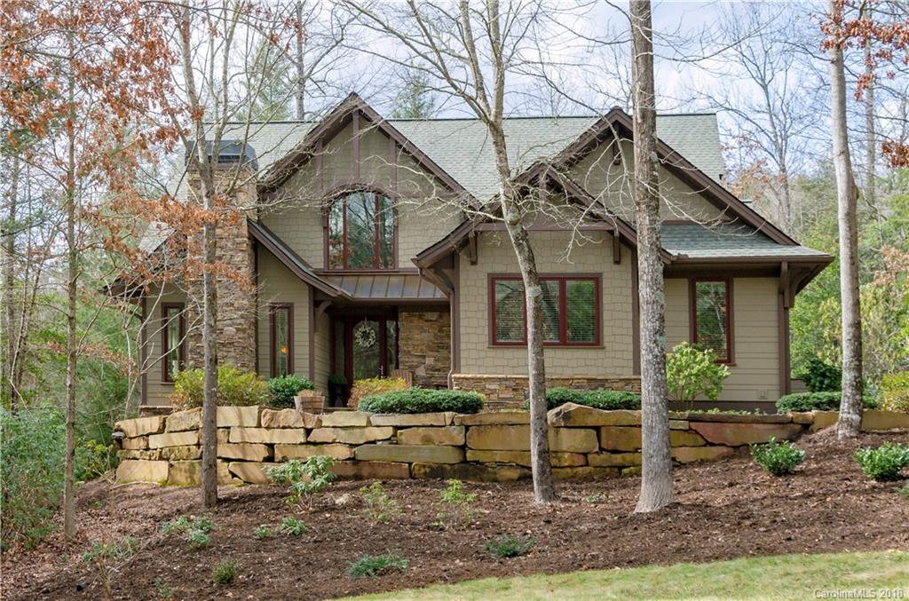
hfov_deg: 43.7
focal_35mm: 45
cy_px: 300
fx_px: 1133
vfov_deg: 29.7
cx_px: 454
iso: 250
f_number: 10
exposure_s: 1/400
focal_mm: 30
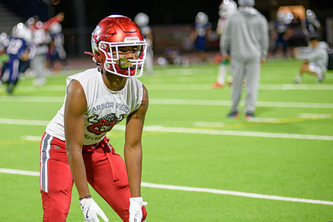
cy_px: 131
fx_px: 1729
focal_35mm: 187
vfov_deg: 7.3
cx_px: 128
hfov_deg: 11.0
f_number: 2.8
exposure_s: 1/250
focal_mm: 135
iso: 1250
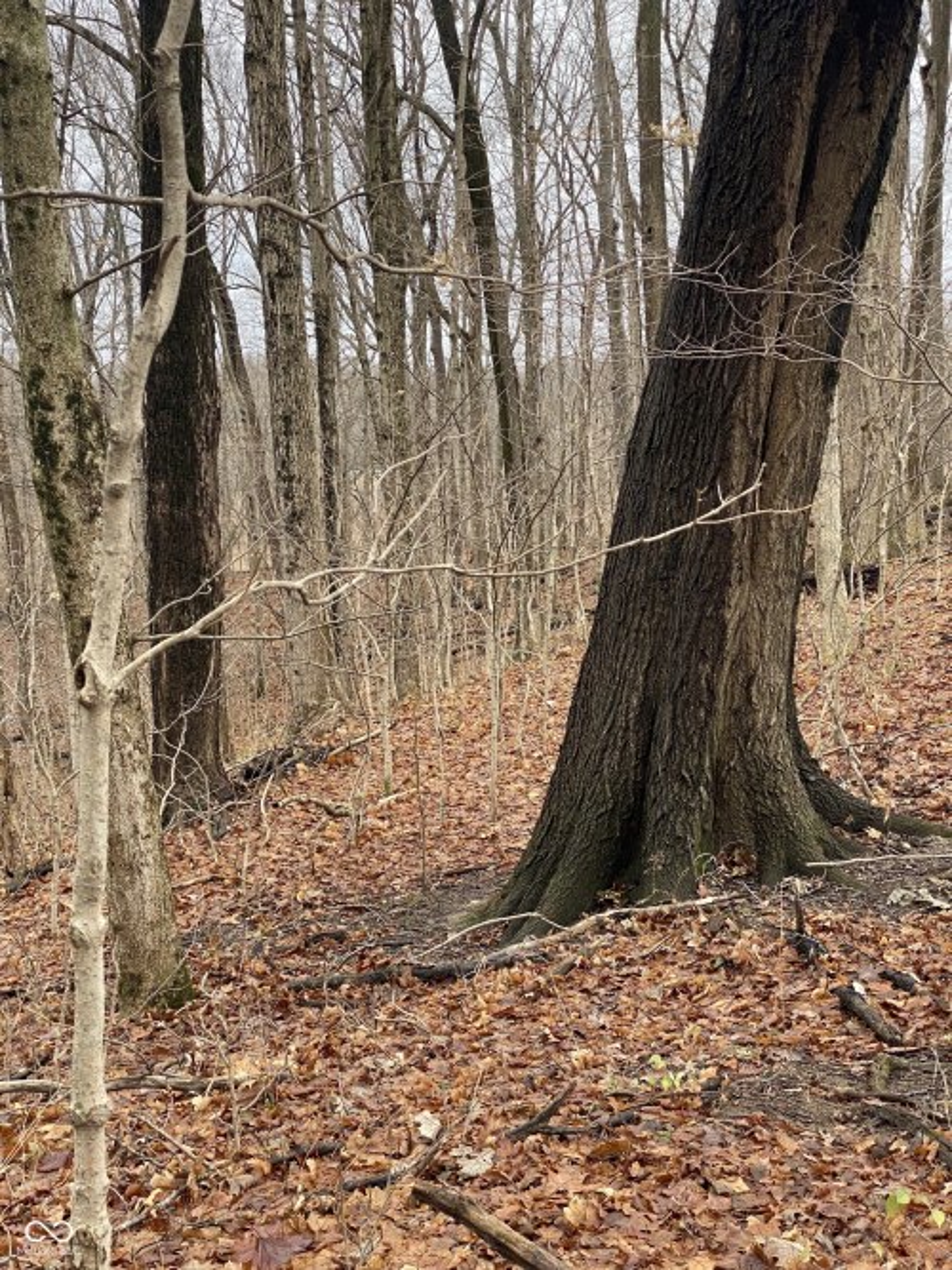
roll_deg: +0.2
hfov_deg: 28.0
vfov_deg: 36.8
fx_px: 1907
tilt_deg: -6.7
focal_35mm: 52
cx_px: 476
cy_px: 635
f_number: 2
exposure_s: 1/121
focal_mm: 6
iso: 50
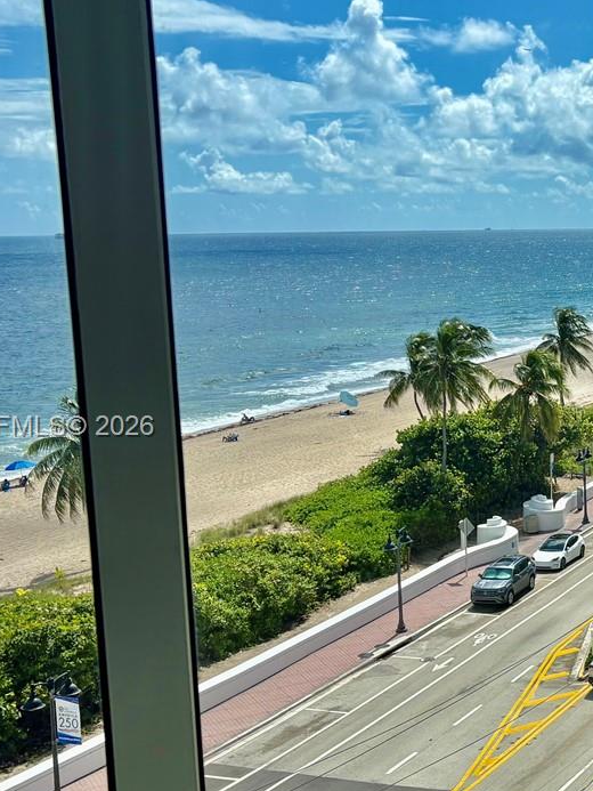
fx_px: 1370
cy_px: 428
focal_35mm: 60
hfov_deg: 22.5
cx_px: 712
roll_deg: +0.6
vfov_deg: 32.2
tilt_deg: -8.3
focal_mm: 5.96
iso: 50
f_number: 1.6
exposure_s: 1/2639
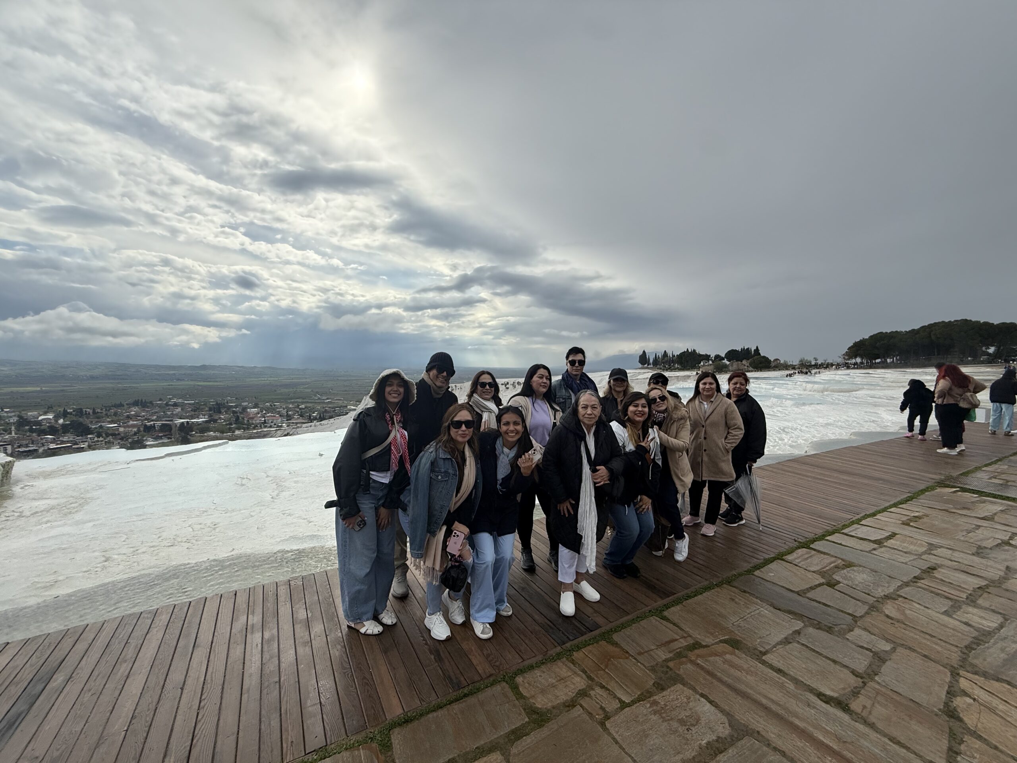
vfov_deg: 85.7
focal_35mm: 14
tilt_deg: +0.8
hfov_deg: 102.1
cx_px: 508
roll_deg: -0.5
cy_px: 382
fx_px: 411
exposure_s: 1/3891
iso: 80
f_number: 2.2
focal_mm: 2.22
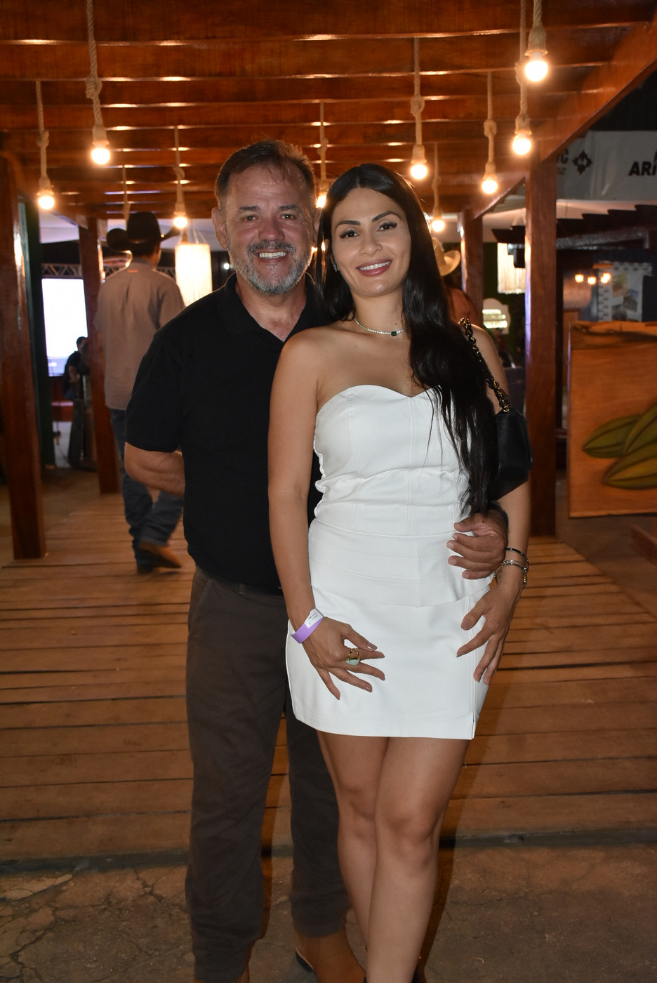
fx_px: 1065
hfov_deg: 34.3
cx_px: 328
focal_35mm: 39
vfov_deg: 49.5
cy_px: 492
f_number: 5.6
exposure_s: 1/60
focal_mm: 26
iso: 1600
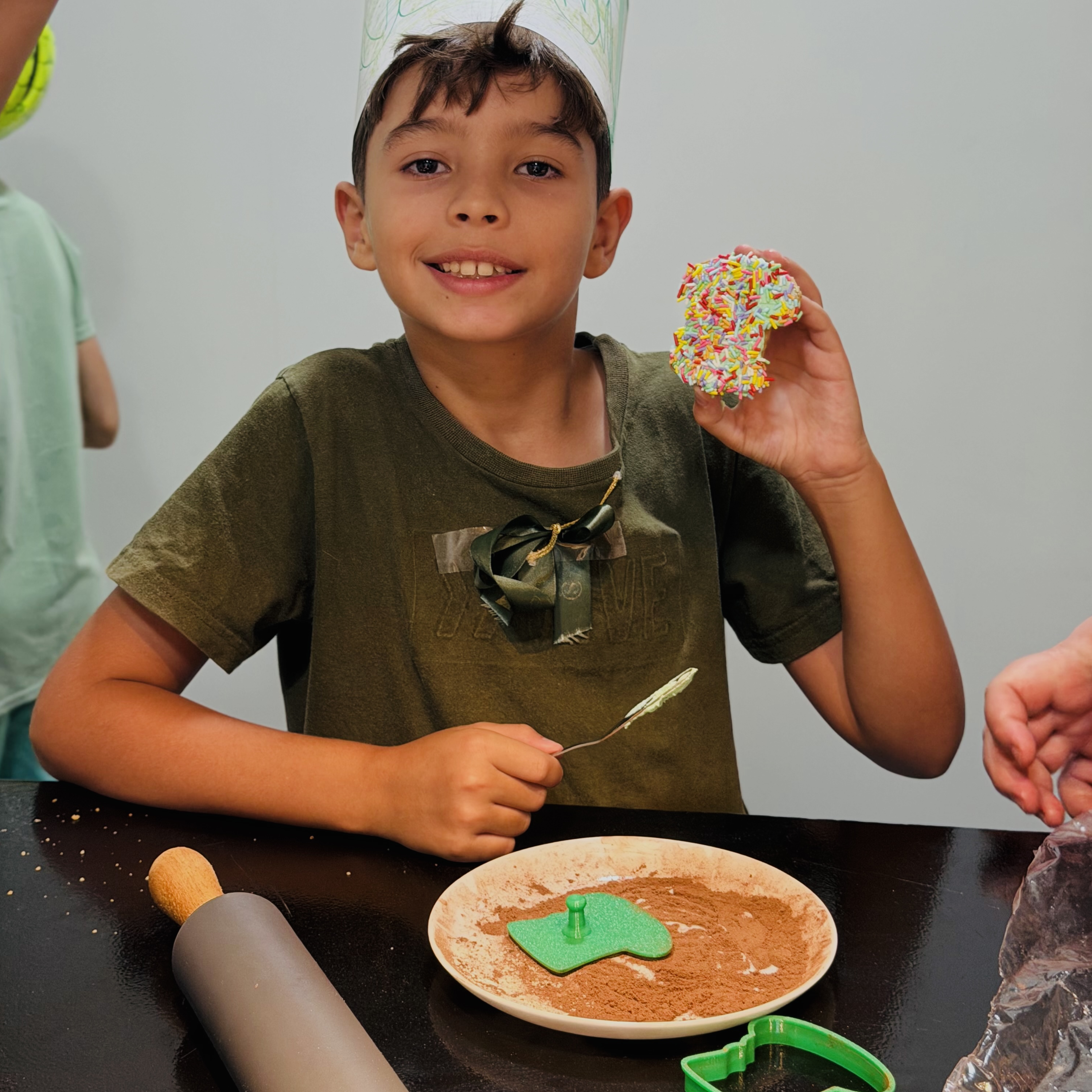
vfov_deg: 29.9
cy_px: 407
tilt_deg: -11.9
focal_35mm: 57
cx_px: 543
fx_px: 2034
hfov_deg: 30.0
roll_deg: +0.4
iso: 200
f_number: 1.78
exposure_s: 1/60
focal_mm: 6.76
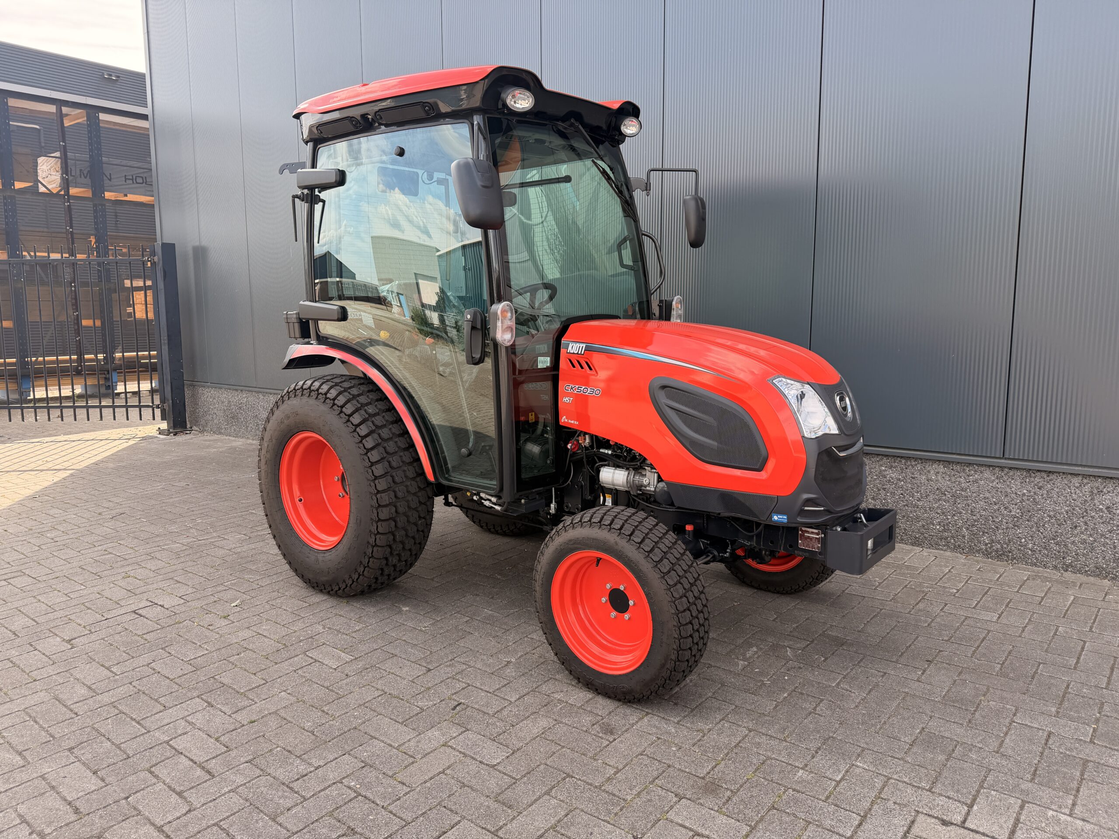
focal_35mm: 24
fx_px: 776
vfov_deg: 56.8
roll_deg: +0.1
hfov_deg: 71.6
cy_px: 420
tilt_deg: -7.8
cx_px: 560
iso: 80
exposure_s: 1/722
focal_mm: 6.76
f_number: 1.78
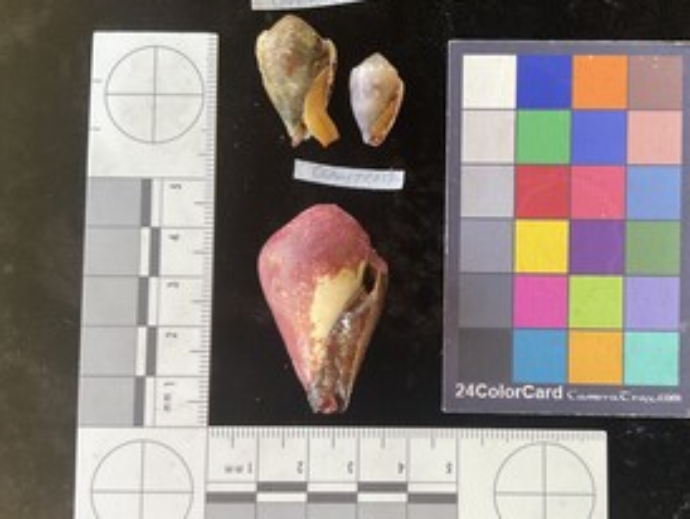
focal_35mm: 37
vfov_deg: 38.7
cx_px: 413
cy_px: 286
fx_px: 738
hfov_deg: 49.8
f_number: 1.8
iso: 40
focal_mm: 3
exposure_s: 1/60
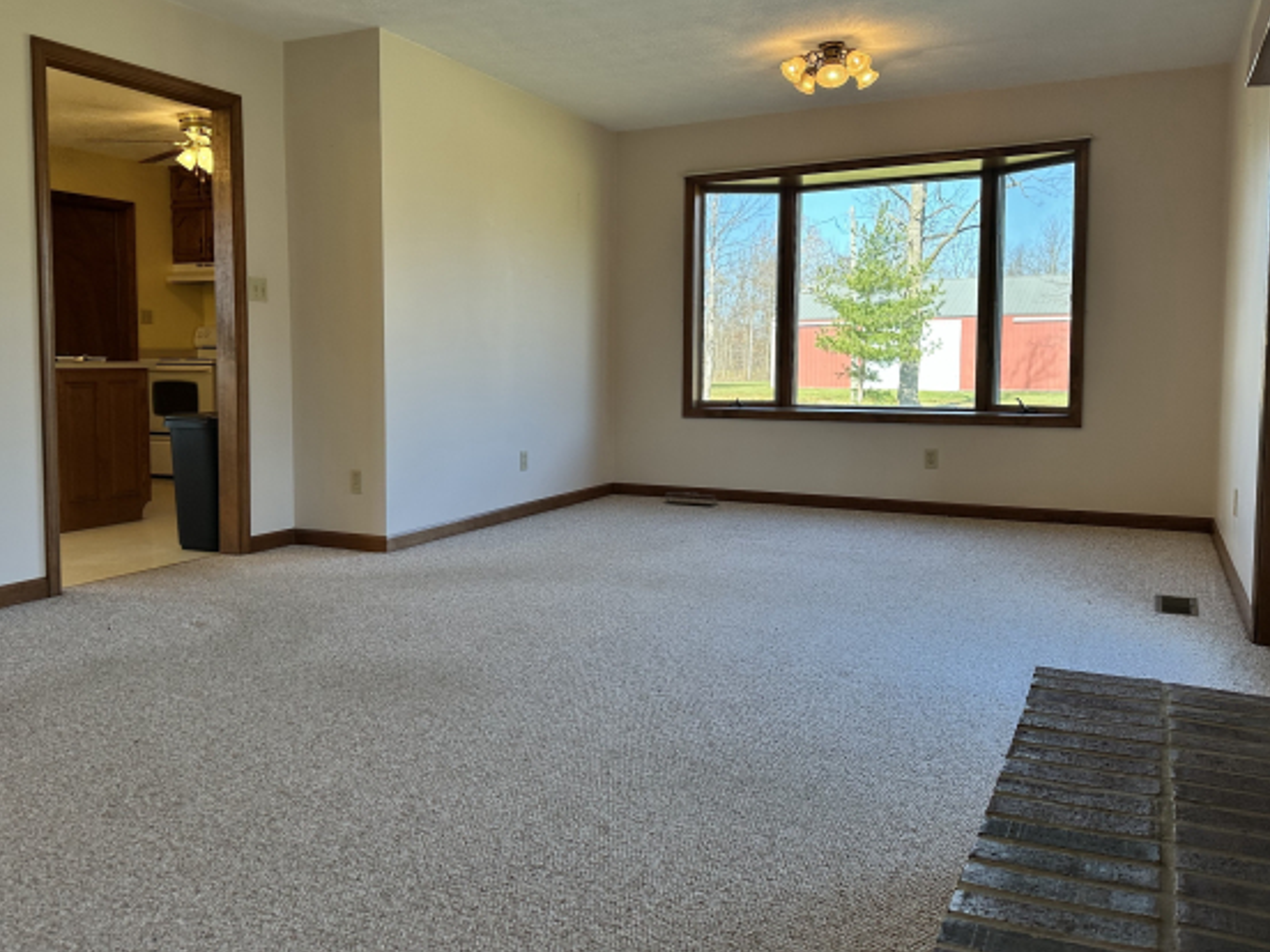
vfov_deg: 48.1
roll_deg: -0.1
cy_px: 423
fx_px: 1064
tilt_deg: -3.4
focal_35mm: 29
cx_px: 592
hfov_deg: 61.6
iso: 80
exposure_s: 1/462
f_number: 1.78
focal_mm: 6.86
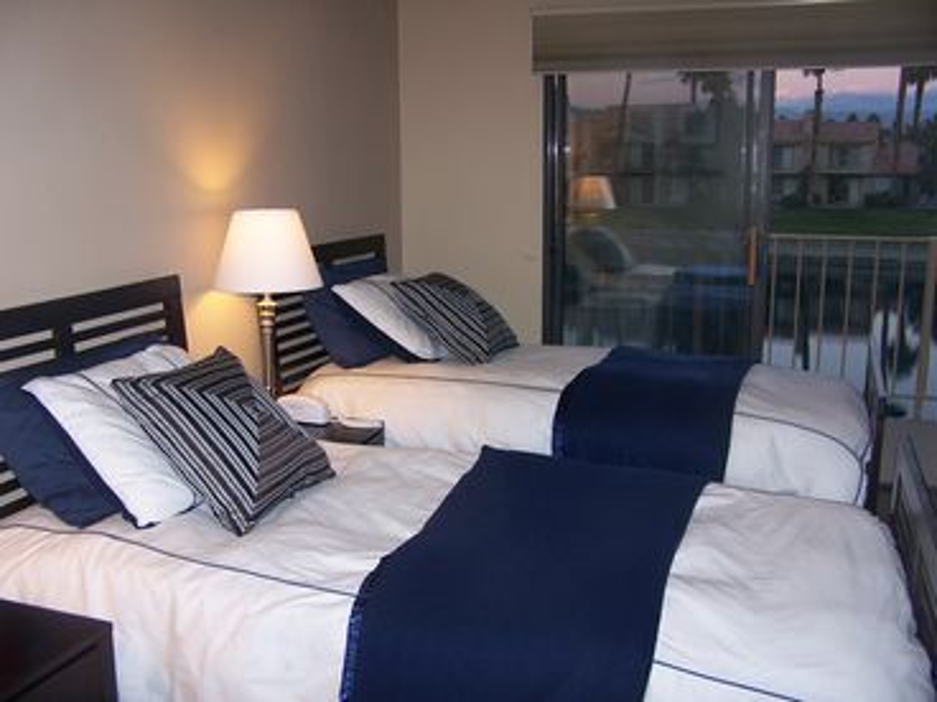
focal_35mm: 38
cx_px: 468
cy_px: 351
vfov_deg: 37.7
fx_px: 1029
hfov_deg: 49.0
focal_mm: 6.3
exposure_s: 1/60
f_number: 2.8
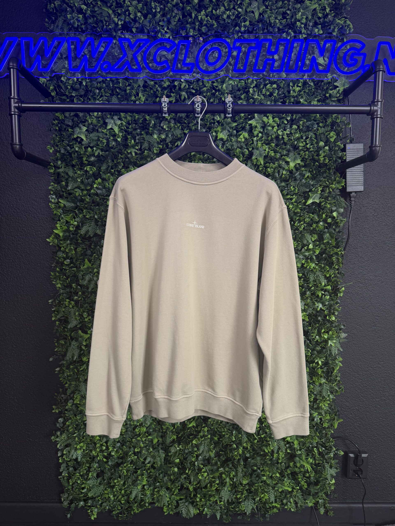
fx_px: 365
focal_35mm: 24
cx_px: 198
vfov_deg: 71.6
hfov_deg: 56.8
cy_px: 263
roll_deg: -0.2
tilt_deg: -5.9
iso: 125
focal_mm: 6.76
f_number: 1.78
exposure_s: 1/84
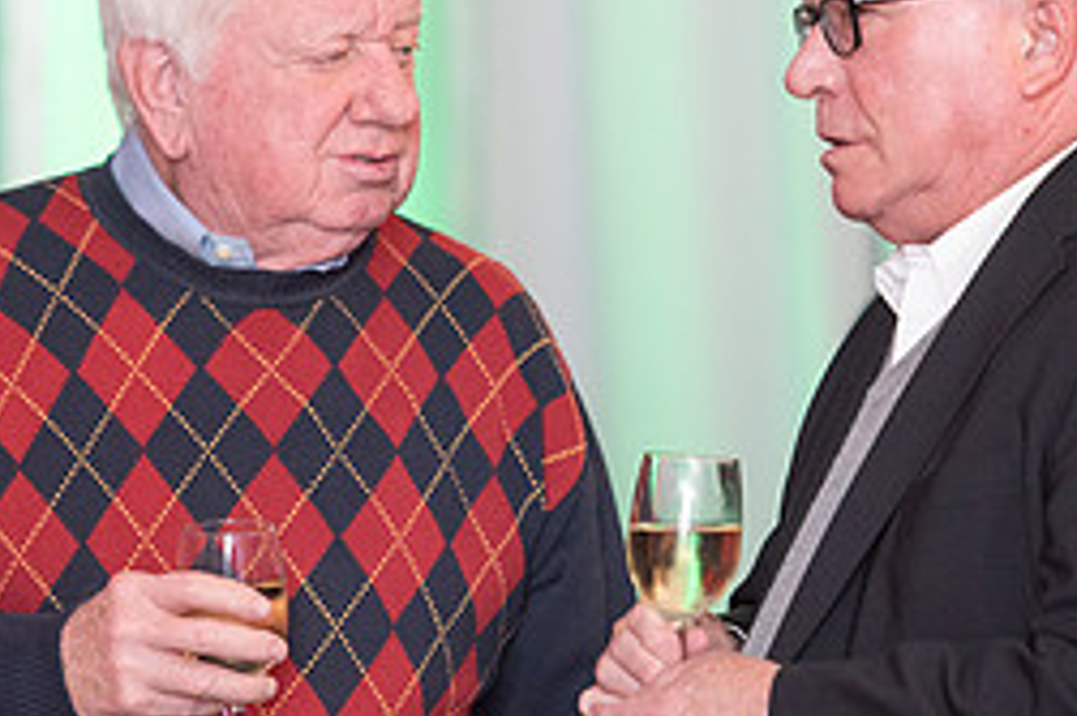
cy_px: 208
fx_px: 12347
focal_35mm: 413
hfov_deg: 5.0
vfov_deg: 3.3
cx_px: 663
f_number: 2.8
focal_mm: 175
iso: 1600
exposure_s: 1/200
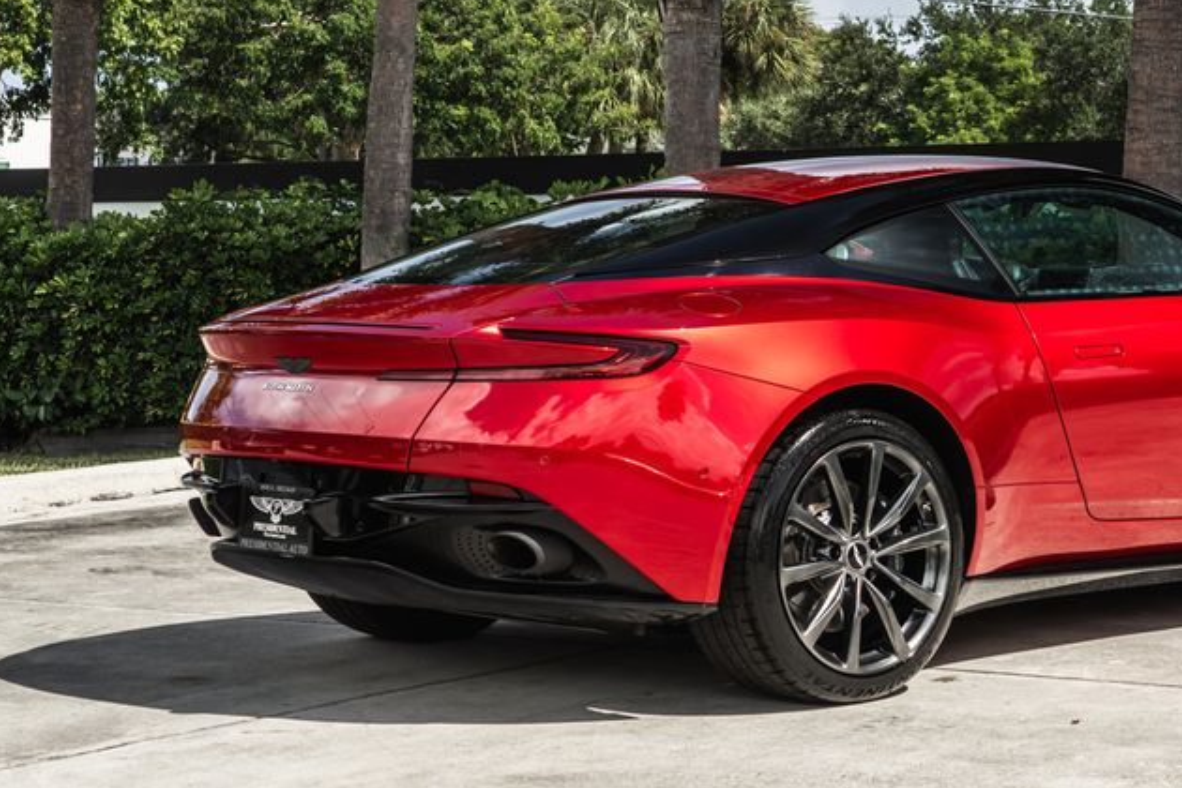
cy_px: 300
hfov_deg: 21.7
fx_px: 3053
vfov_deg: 14.7
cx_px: 935
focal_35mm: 93
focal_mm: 48
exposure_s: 1/125
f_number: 8
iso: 200
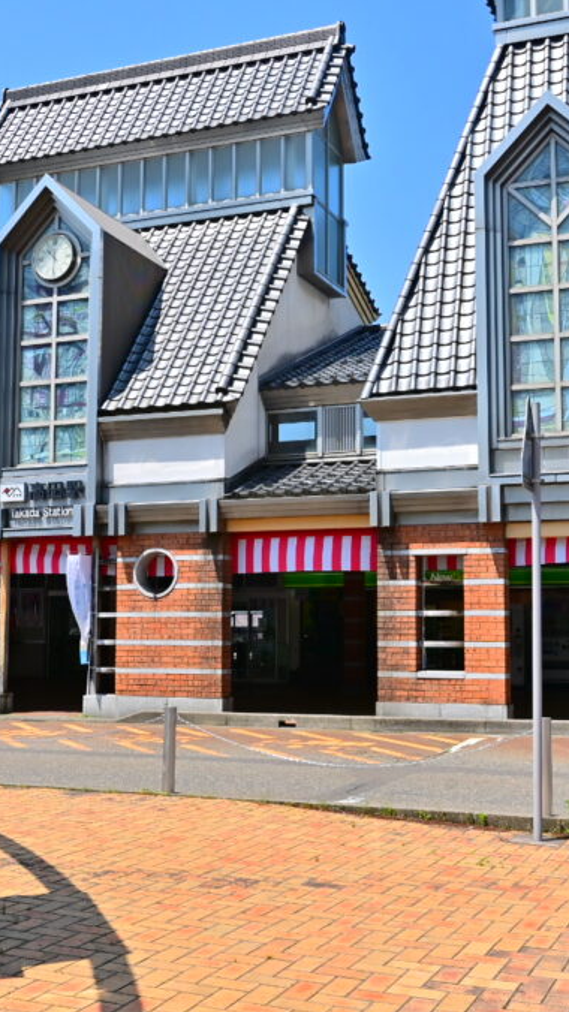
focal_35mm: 46
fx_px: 1245
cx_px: 284
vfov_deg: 44.2
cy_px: 508
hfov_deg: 25.7
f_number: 8
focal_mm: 19.5
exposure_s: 1/1250
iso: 250
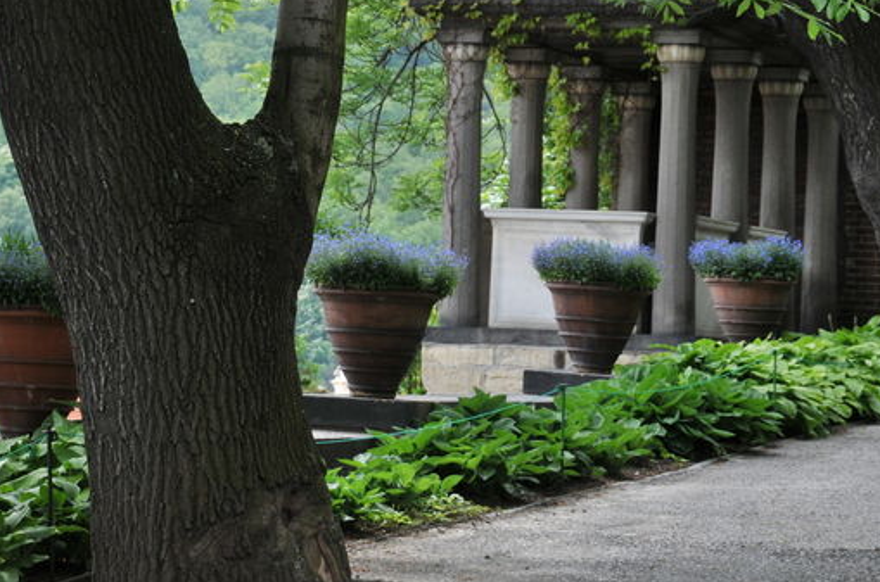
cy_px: 106
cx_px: 294
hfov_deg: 14.9
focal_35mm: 138
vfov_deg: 9.9
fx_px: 3366
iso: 200
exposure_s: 1/250
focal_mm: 52
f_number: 6.3
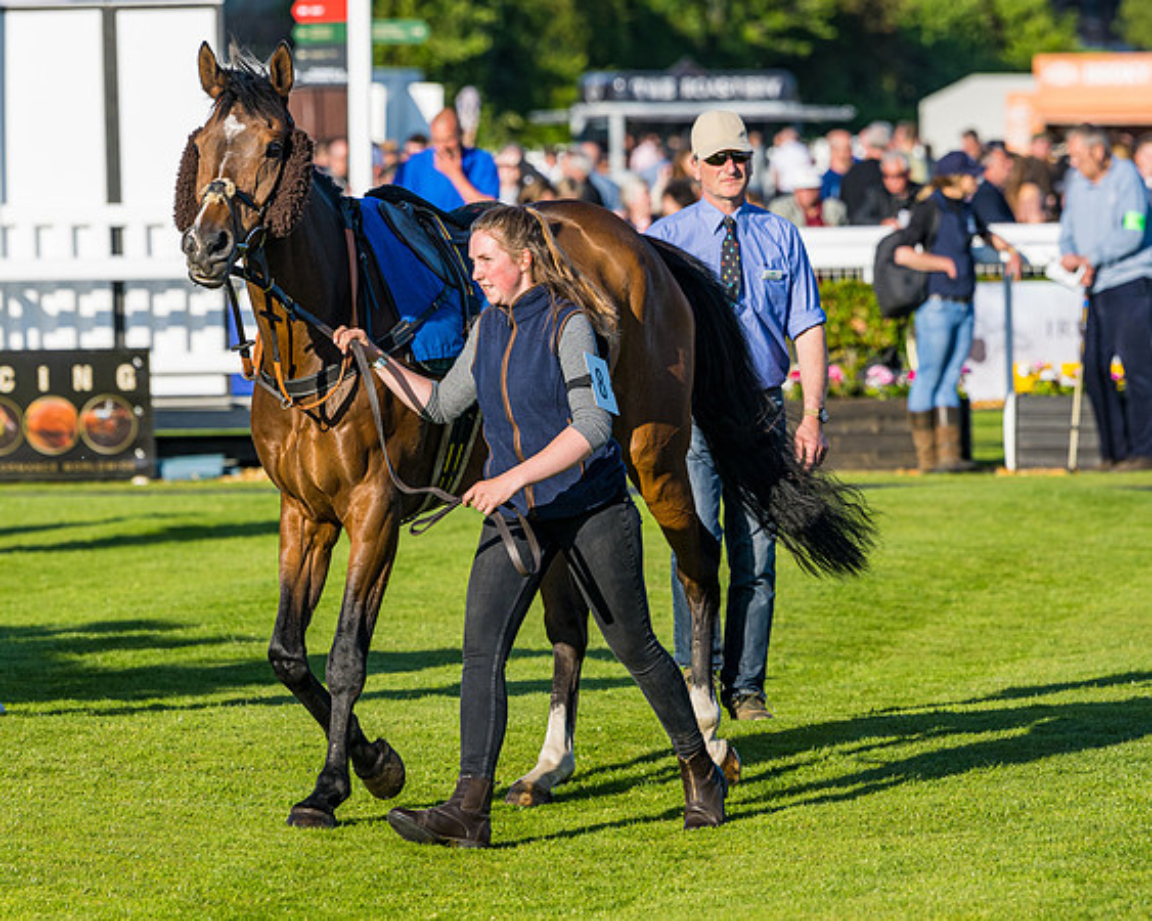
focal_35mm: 338
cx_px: 703
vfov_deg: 4.6
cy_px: 554
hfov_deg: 5.7
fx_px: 11506
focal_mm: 200
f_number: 5
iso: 200
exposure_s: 1/1250
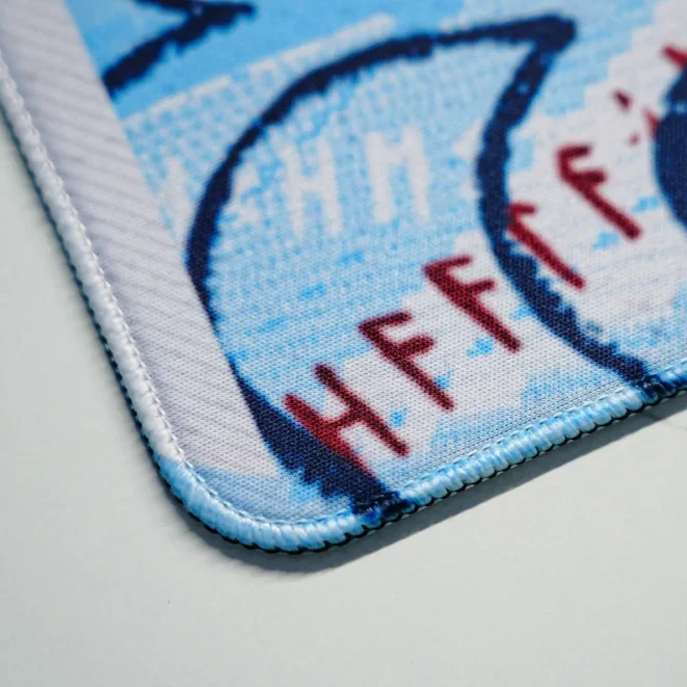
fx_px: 3031
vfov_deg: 12.9
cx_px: 445
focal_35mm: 135
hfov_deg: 12.9
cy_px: 346
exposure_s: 1/40
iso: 500
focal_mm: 105
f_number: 4
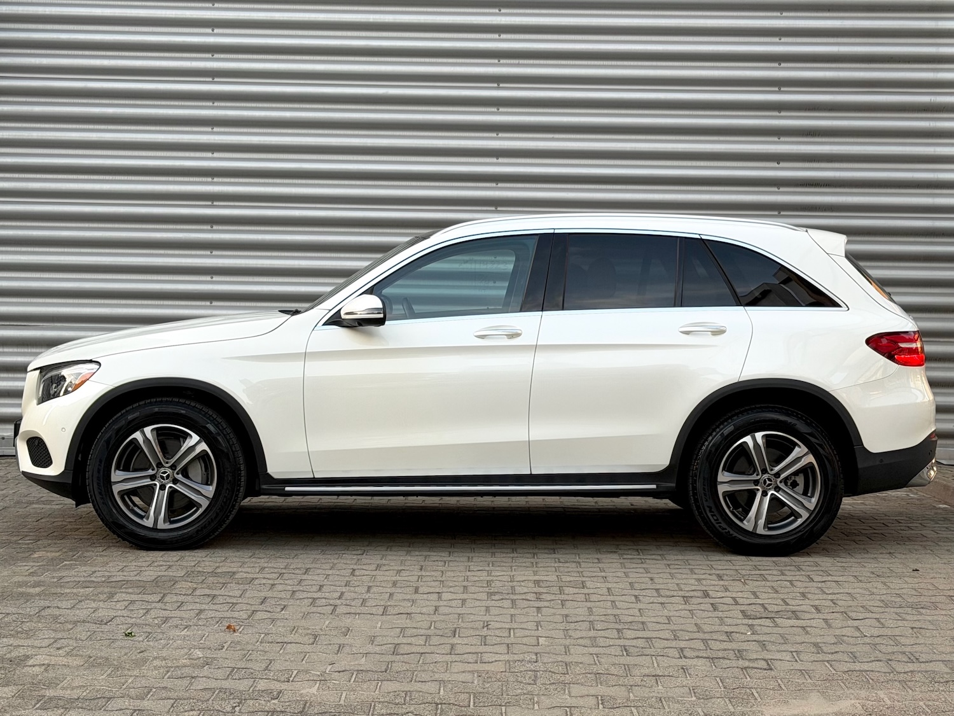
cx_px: 477
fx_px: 1323
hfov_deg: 39.7
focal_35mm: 48
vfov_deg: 30.3
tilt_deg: +0.0
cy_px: 358
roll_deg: +0.3
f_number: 1.78
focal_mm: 6.76
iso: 64
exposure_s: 1/121
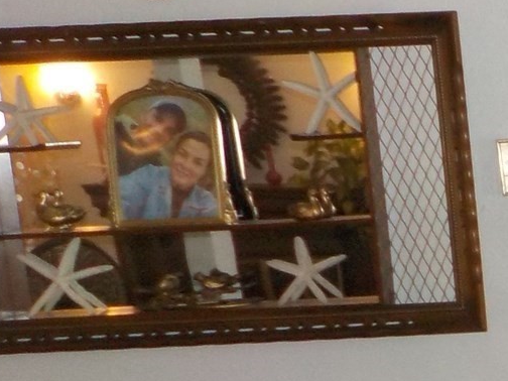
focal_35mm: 122
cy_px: 440
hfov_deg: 13.7
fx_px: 1790
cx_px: 1018
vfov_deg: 11.9
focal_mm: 4.1
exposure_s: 1/30
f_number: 3.3
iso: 200
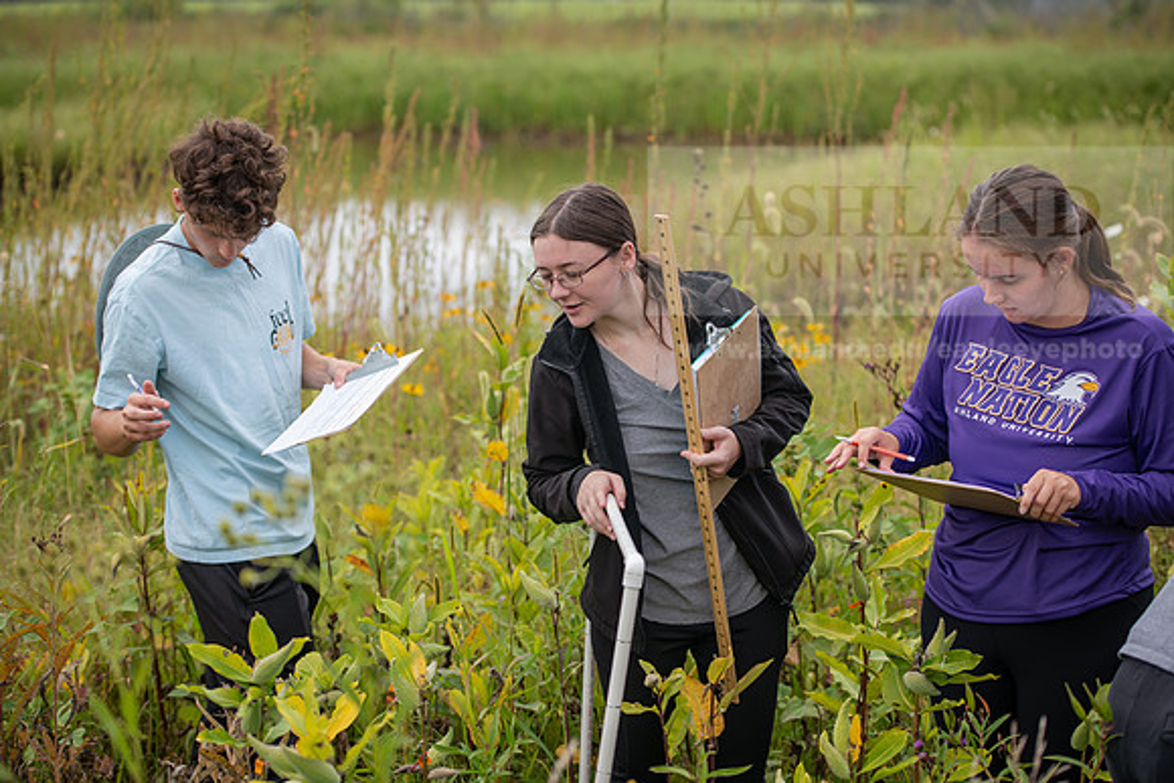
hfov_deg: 28.8
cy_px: 392
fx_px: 2283
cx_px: 587
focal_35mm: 70
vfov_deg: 19.5
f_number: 3.2
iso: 80
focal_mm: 70
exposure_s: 1/320
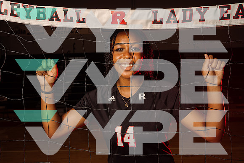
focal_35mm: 44
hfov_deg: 44.5
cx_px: 122
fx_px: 298
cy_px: 82
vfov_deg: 30.5
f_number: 8
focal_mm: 44
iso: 160
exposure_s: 1/250
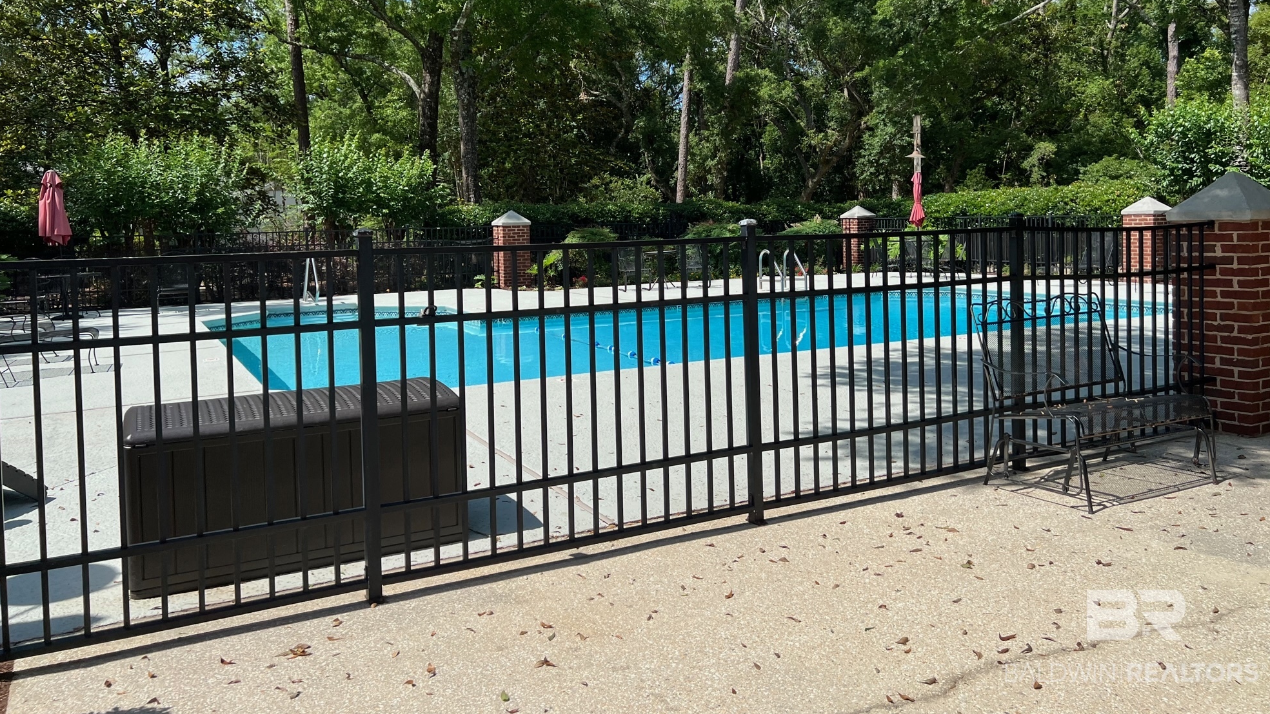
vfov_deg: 39.8
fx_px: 977
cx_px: 648
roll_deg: +1.9
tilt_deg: -1.7
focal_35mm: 29
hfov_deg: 66.1
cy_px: 244
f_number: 1.5
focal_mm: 5.7
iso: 50
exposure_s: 1/3968
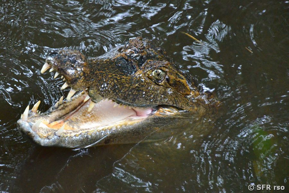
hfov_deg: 13.0
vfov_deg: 8.7
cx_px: 144
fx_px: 1264
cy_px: 96
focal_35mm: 158
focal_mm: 105
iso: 3200
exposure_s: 1/125
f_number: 5.6
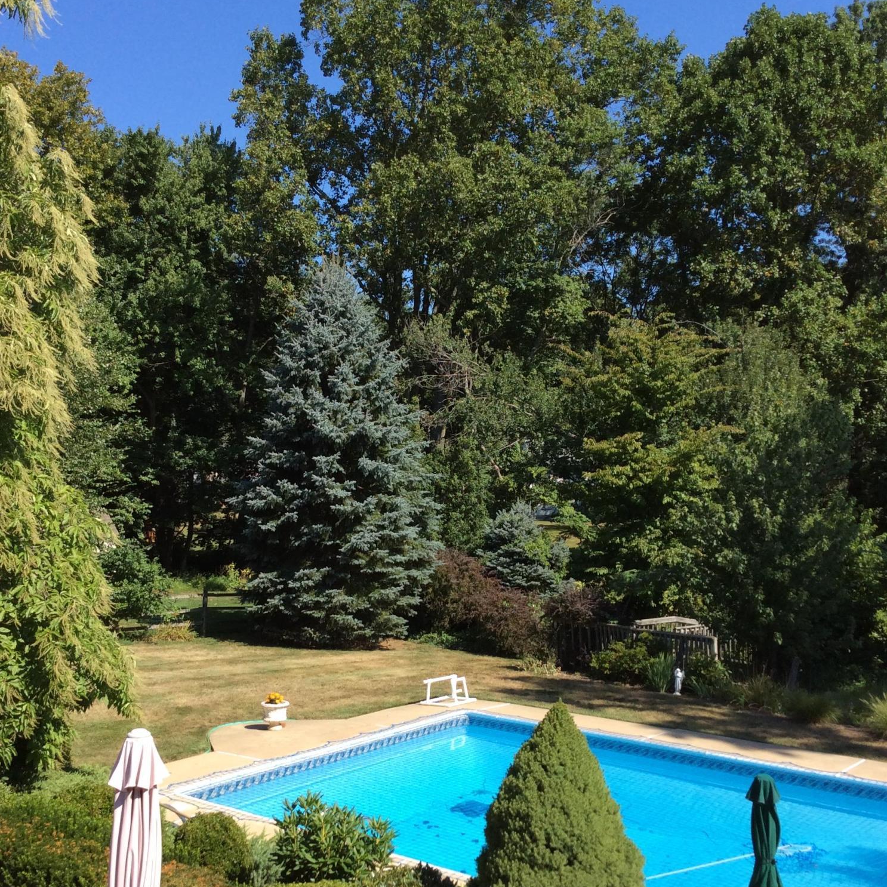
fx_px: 1102
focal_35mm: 38
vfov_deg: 43.7
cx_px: 445
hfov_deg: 43.9
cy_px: 522
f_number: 2.4
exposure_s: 1/986
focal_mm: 3.3
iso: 32
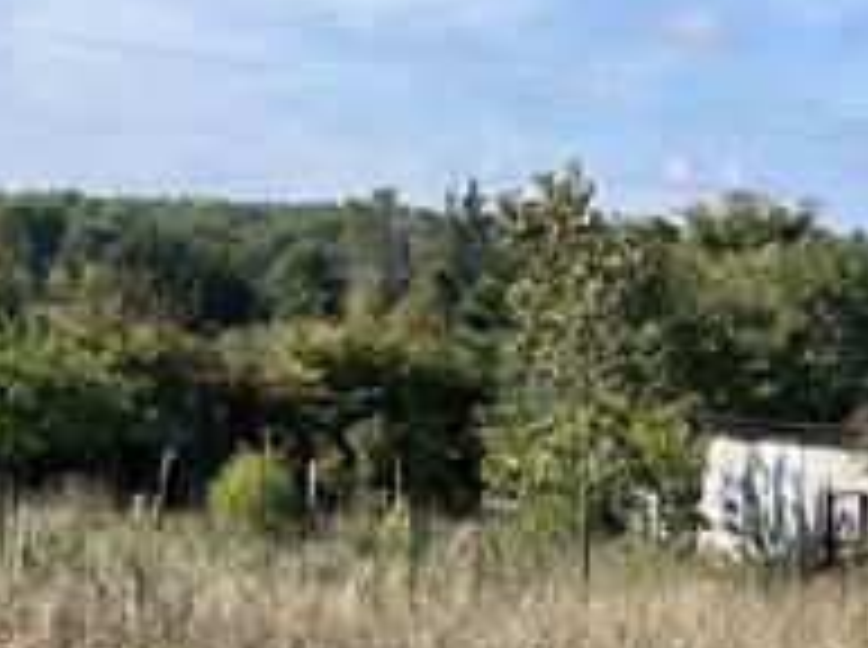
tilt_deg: -13.3
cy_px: 945
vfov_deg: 13.0
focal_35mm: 108
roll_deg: -2.2
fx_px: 2703
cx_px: 841
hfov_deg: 17.9
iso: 50
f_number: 1.6
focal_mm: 5.1
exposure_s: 1/1862
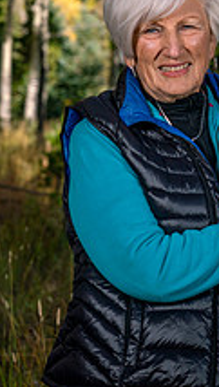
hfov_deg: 7.8
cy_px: 137
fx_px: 1584
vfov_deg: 13.9
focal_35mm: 154
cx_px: 268
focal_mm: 70
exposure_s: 1/1000
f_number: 5
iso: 100
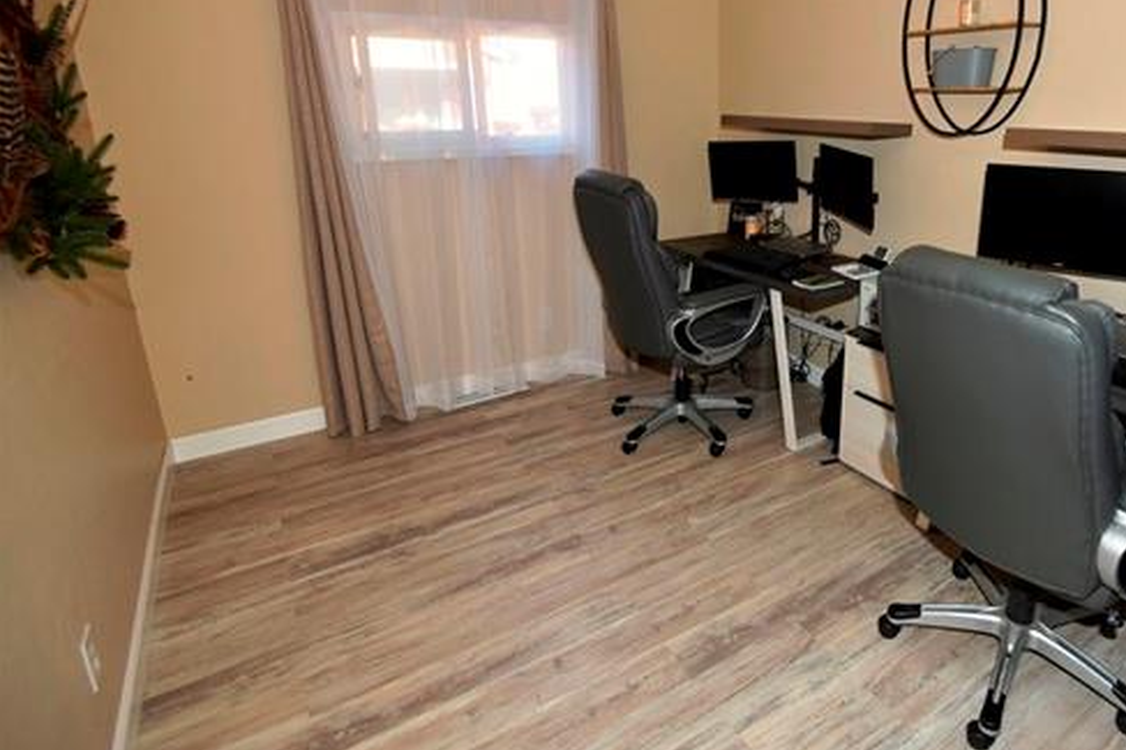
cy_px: 282
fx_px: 657
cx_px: 734
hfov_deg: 79.0
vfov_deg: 58.7
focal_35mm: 21
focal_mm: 16
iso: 100
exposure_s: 1/60
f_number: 4
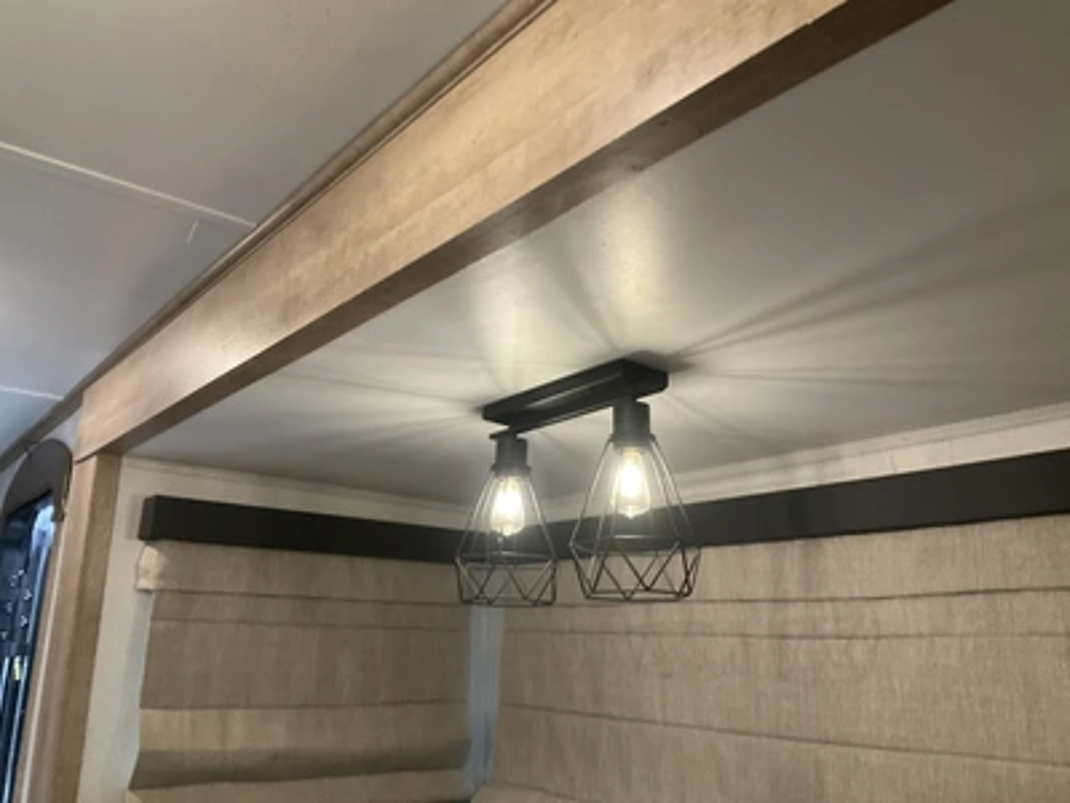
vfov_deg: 48.2
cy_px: 402
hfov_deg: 61.7
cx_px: 535
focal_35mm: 29
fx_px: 896
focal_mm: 3
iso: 320
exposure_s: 1/40
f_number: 1.8
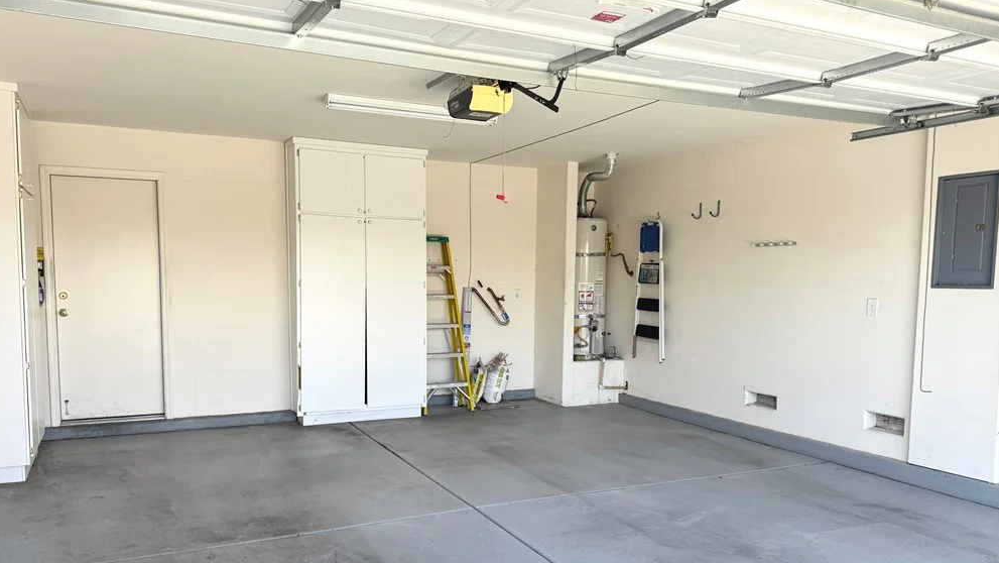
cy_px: 361
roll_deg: +0.0
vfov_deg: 42.5
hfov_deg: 69.8
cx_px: 506
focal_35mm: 27
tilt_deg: -5.1
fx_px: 715
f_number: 1.78
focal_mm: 6.76
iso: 80
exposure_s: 1/558
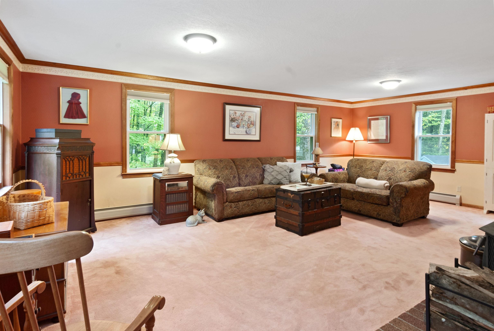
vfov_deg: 67.5
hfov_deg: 89.9
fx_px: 247
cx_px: 247
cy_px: 166
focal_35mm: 18
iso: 200
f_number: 10
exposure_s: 2.2
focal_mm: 12
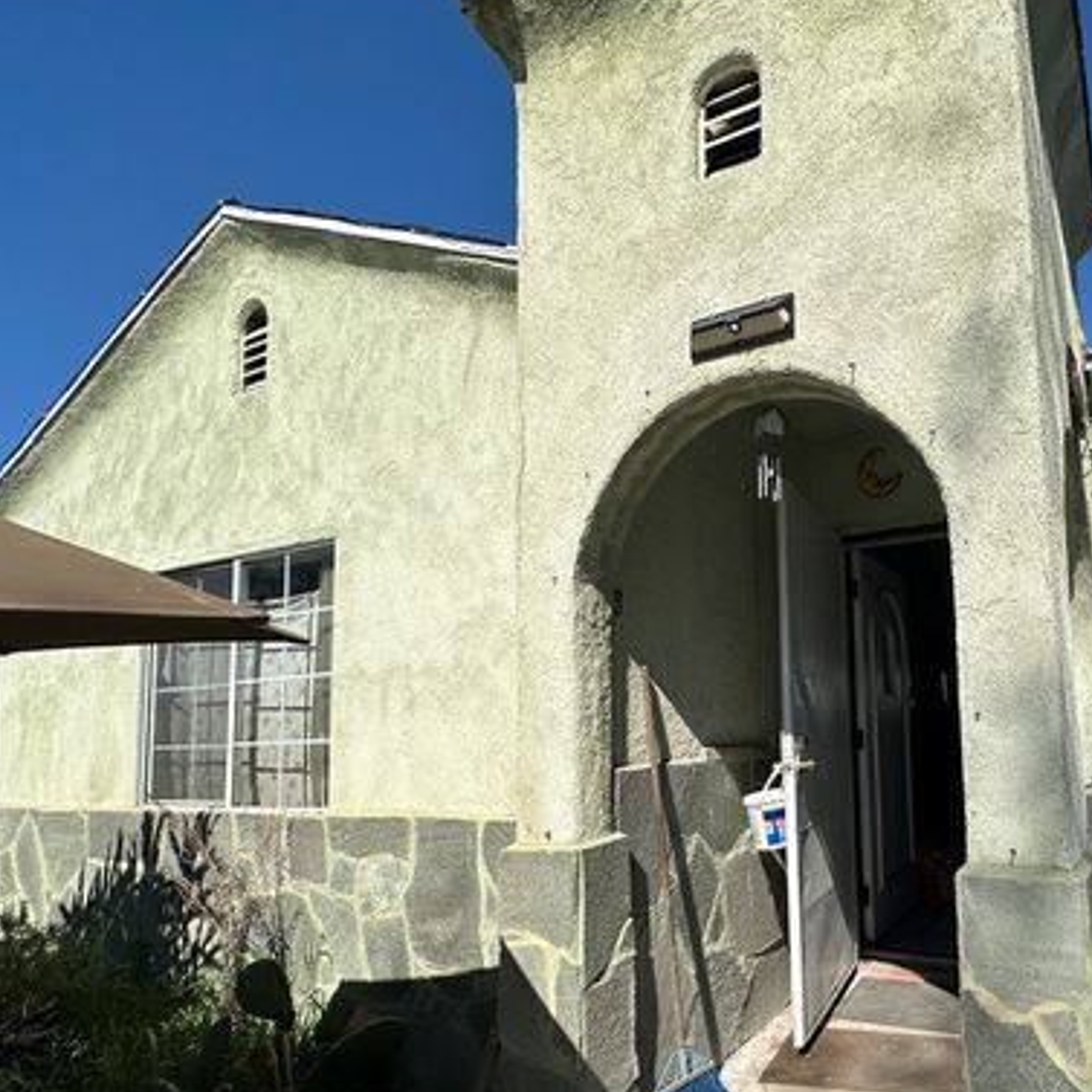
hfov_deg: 67.1
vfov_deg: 71.3
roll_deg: +3.3
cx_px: 831
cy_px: 663
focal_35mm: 21
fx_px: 749
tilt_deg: +6.0
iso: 40
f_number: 2.2
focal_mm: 2.22
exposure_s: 1/2959
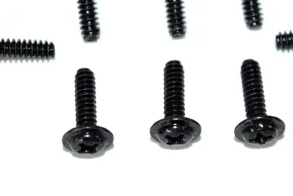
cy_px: 52
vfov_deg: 8.4
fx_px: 1336
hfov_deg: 12.5
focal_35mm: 164
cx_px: 174
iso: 100
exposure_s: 1/125
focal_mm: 55
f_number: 5.6
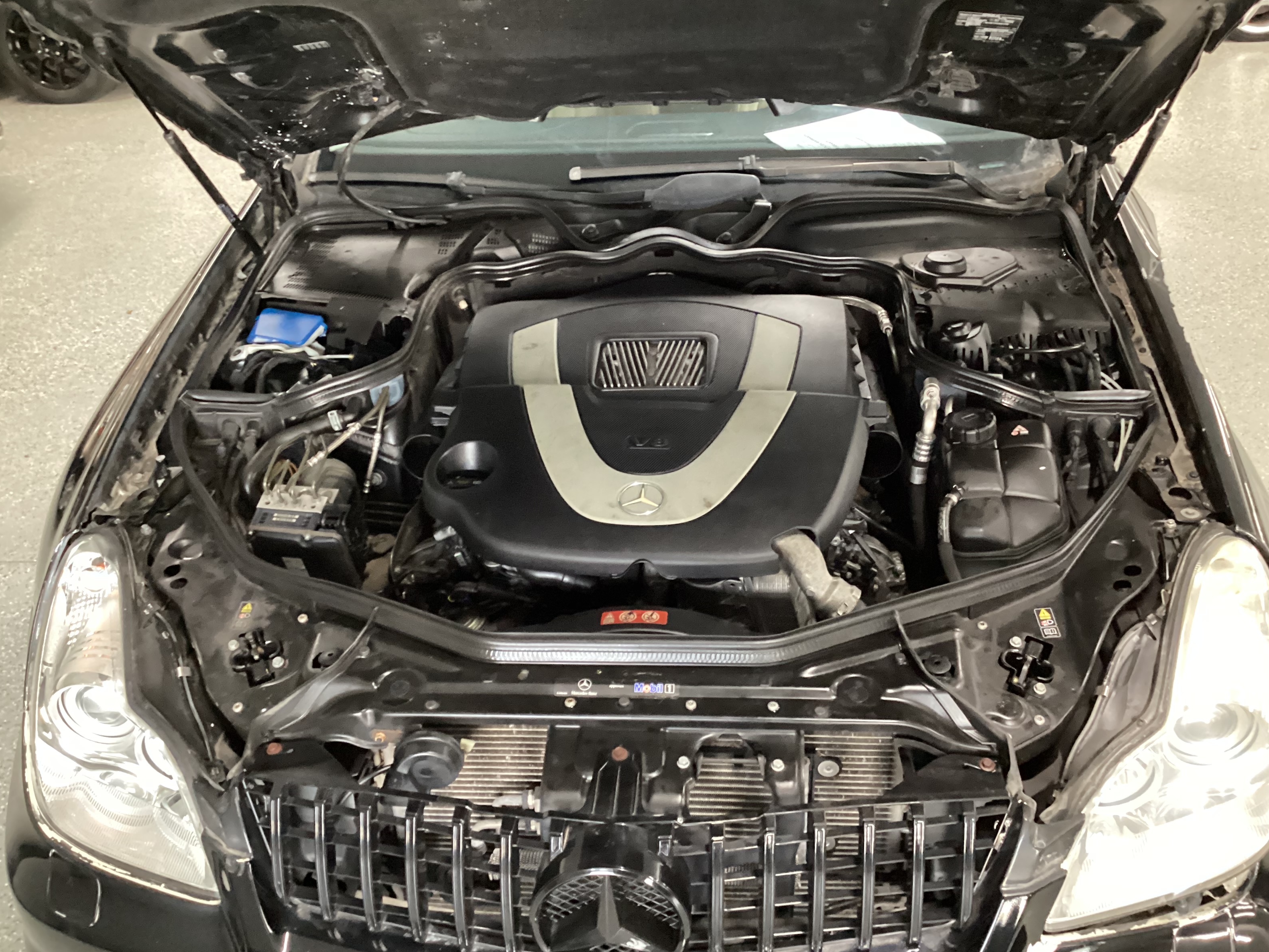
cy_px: 477
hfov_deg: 56.8
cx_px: 647
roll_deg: +2.4
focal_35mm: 32
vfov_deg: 44.2
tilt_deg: -33.1
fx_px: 1173
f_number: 2.4
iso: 640
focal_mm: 3.3
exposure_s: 1/25
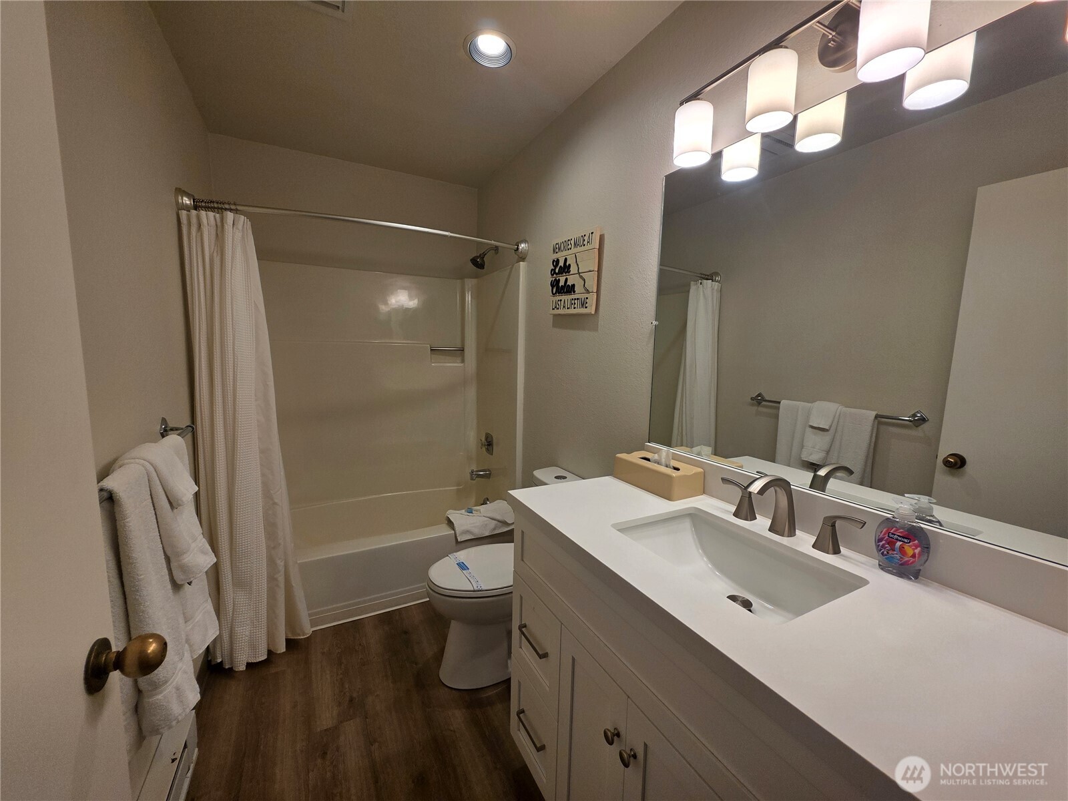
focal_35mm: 13
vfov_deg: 89.9
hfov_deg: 106.2
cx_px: 534
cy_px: 400
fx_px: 401
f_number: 1.9
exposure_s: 1/120
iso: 80
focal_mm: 2.2
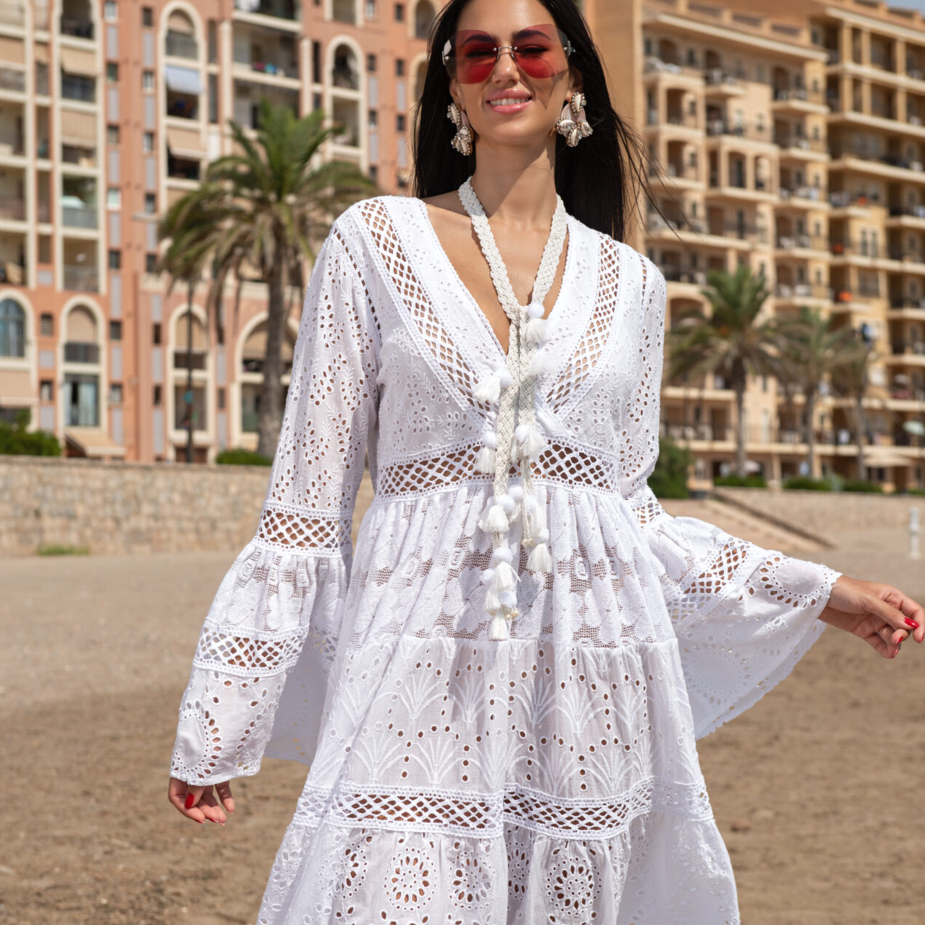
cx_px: 461
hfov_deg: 21.7
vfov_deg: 21.7
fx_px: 2419
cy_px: 449
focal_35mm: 80
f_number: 5.6
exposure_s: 1/500
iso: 50
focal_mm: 62
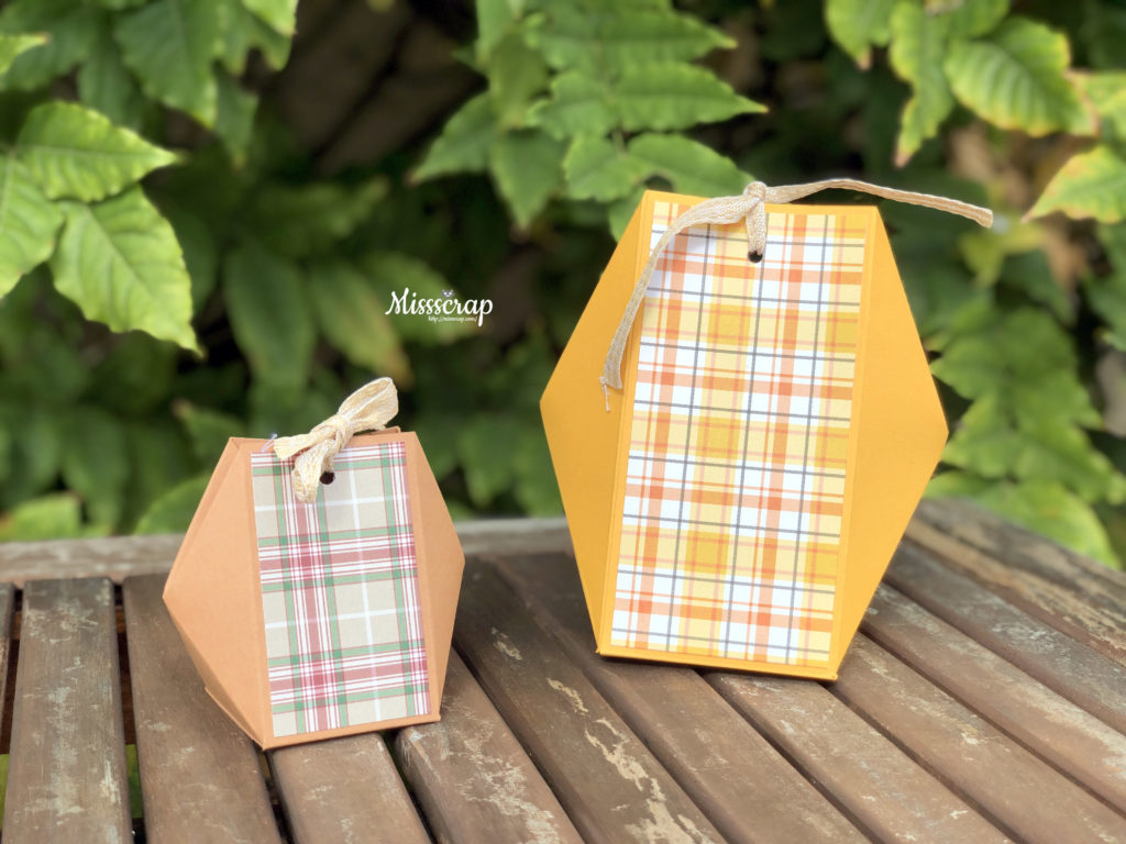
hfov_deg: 36.8
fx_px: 1691
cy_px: 422
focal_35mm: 52
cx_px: 563
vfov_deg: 28.0
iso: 16
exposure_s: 1/421
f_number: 2.4
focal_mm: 6
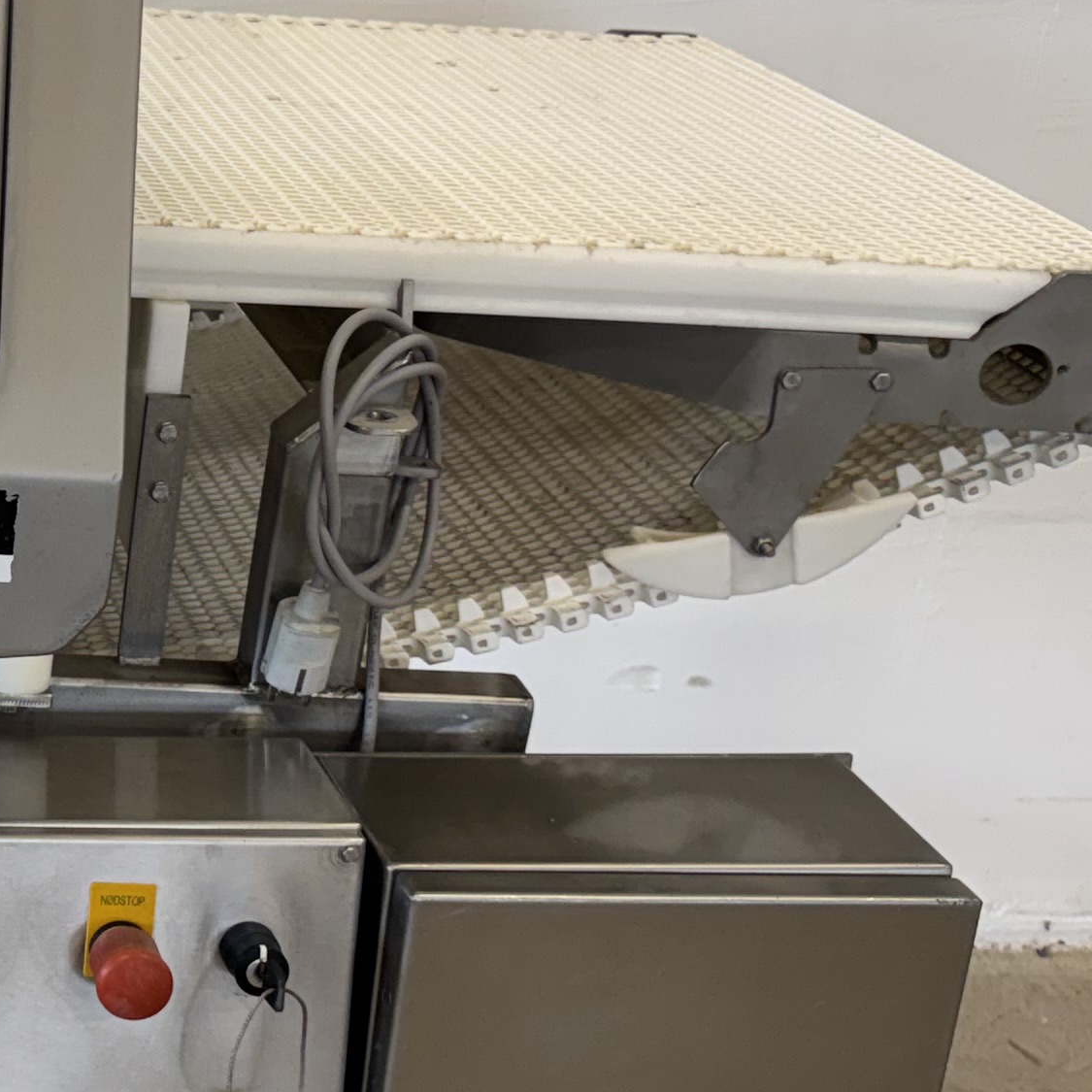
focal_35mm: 76
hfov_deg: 20.6
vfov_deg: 22.7
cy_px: 464
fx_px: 2712
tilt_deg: -18.8
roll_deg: +0.6
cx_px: -360
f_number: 1.78
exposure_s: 1/100
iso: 80
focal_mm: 6.76
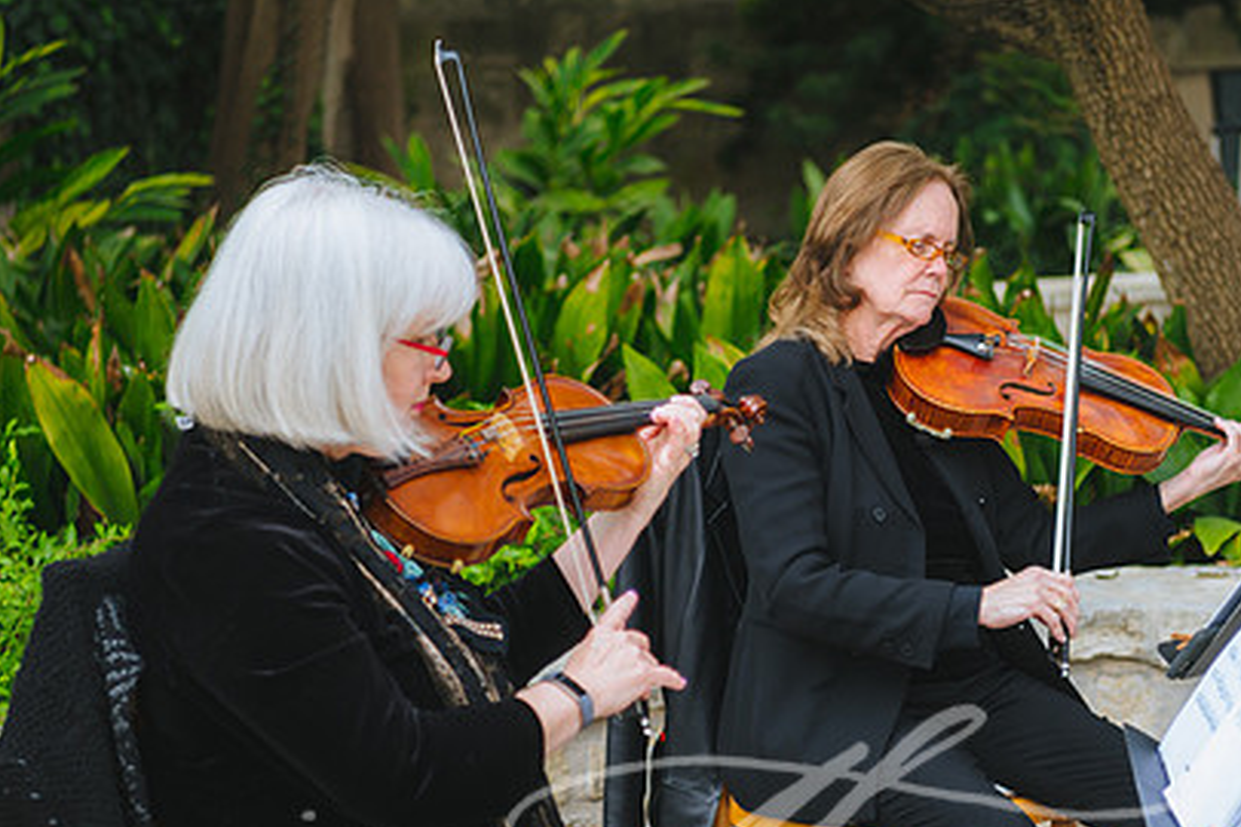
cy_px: 533
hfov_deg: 24.4
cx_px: 809
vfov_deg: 16.4
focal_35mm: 83
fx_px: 2861
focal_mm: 58
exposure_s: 1/640
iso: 400
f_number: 2.8
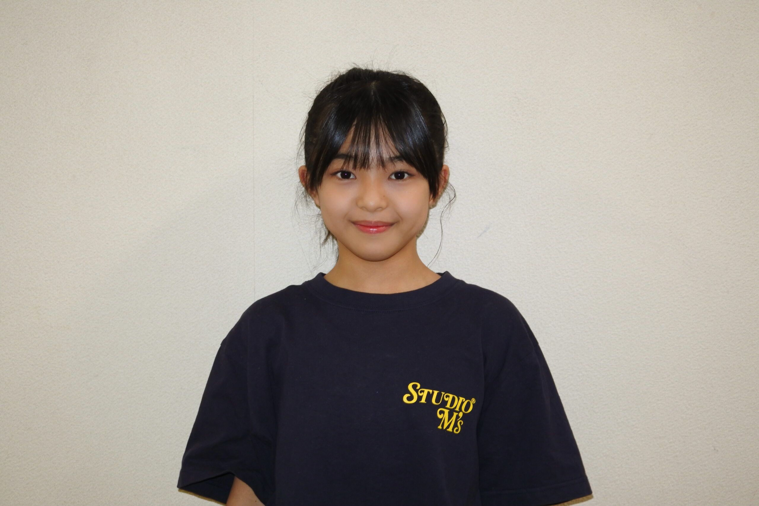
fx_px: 1033
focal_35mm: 49
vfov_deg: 27.5
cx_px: 380
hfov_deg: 40.3
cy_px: 253
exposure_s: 1/60
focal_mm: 18.5
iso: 640
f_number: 2
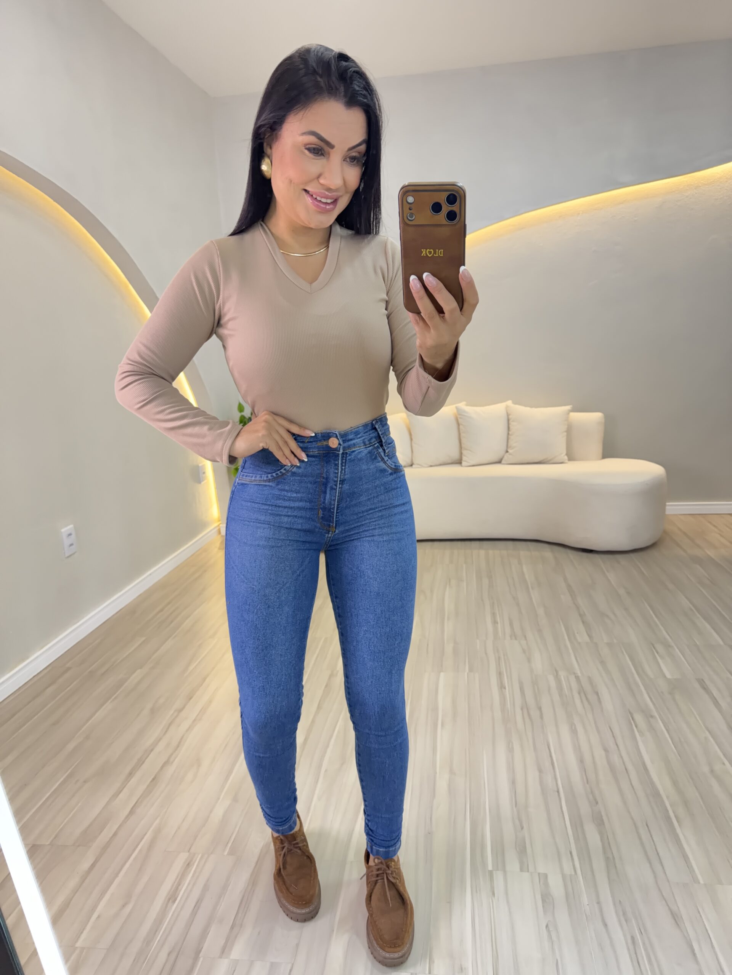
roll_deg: +4.6
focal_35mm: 24
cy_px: 488
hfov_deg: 56.8
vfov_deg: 71.6
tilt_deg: -30.1
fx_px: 677
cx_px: 366
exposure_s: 1/58
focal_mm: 6.76
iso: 250
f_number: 1.78
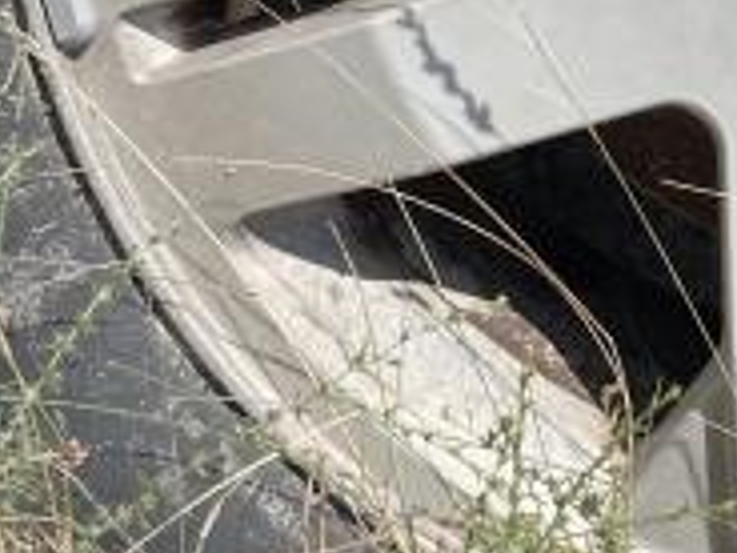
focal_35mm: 113
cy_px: -216
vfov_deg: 12.6
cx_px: 845
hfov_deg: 16.8
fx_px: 2406
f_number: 1.6
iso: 32
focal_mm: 4.2
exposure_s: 1/3300
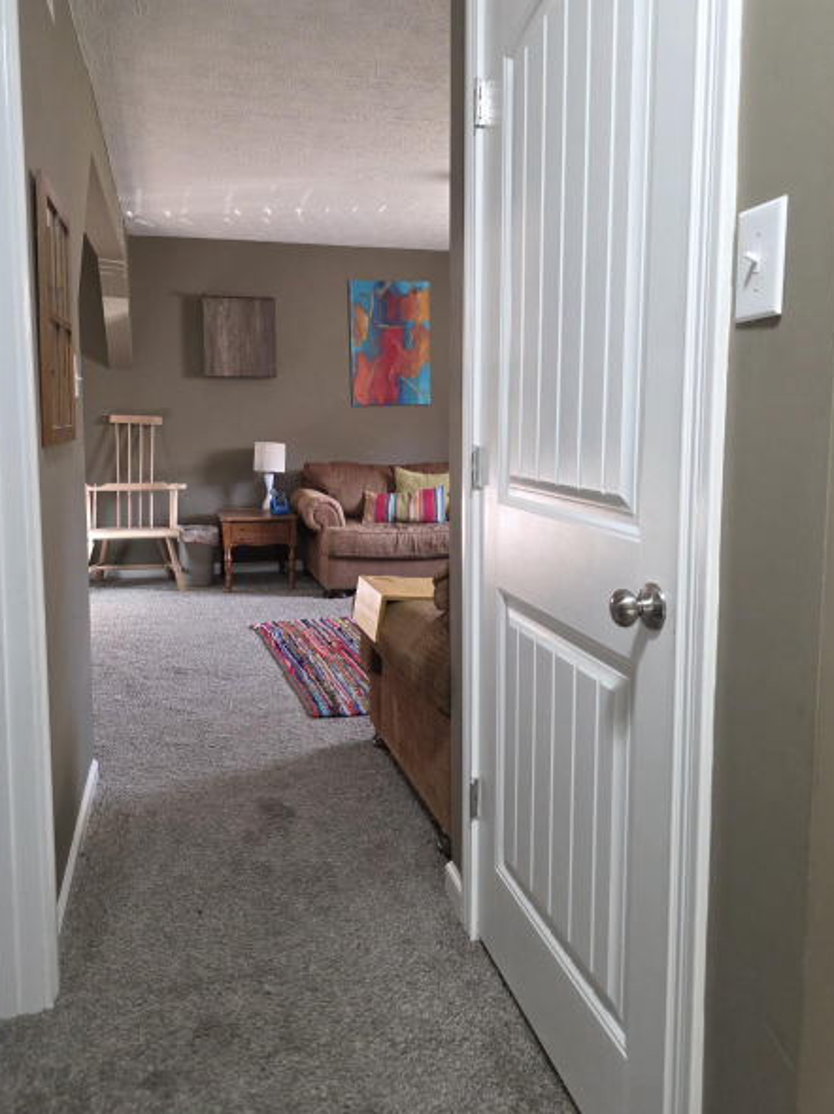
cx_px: 392
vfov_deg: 67.1
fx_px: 836
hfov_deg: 53.0
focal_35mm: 26
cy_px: 494
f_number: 1.7
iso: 500
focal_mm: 6.3
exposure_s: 1/120
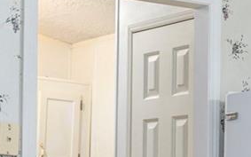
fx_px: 958
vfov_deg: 9.2
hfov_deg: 14.5
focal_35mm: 140
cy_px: 199
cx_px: 284
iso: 320
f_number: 8
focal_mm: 19
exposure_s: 1/100
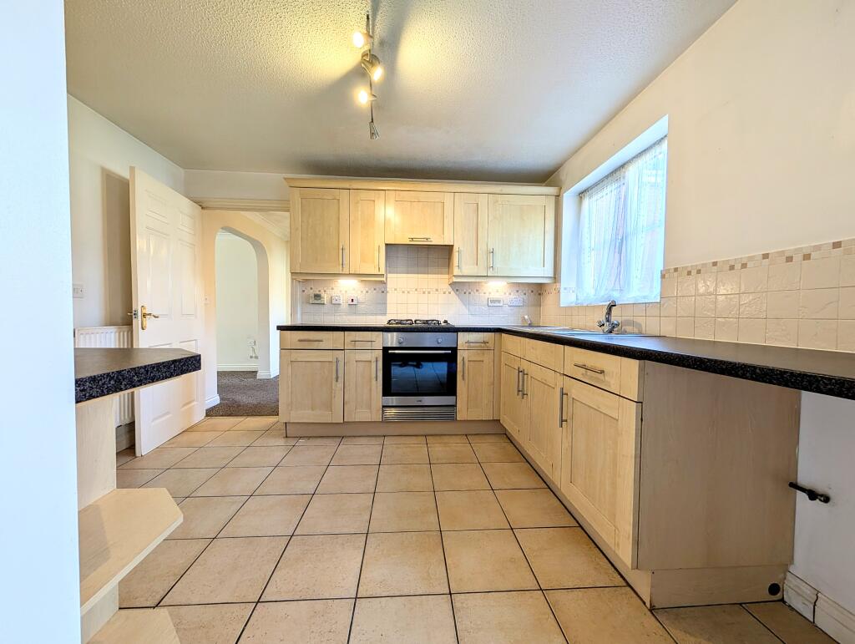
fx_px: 297
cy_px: 322
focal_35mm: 12
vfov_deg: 94.6
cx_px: 428
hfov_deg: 110.5
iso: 49
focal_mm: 2.02
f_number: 1.7
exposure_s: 1/94.6
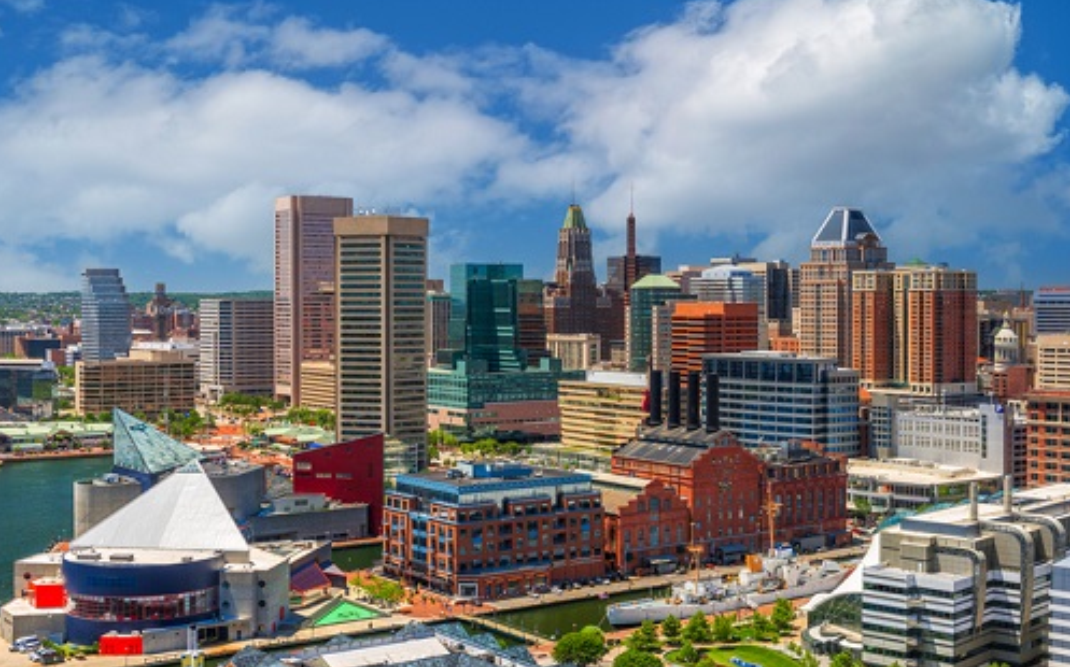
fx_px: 1457
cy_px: 321
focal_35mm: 50
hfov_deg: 40.3
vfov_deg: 25.8
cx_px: 534
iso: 64
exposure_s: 1/40
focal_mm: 48
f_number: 8
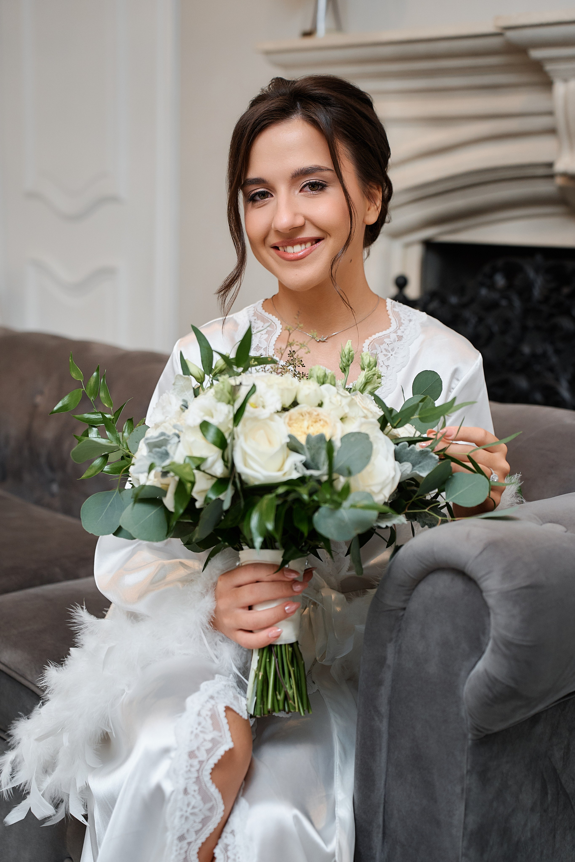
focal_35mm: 56
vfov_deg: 35.6
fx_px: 1342
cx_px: 288
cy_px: 431
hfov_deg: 24.2
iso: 640
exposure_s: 1/320
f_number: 3.2
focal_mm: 56
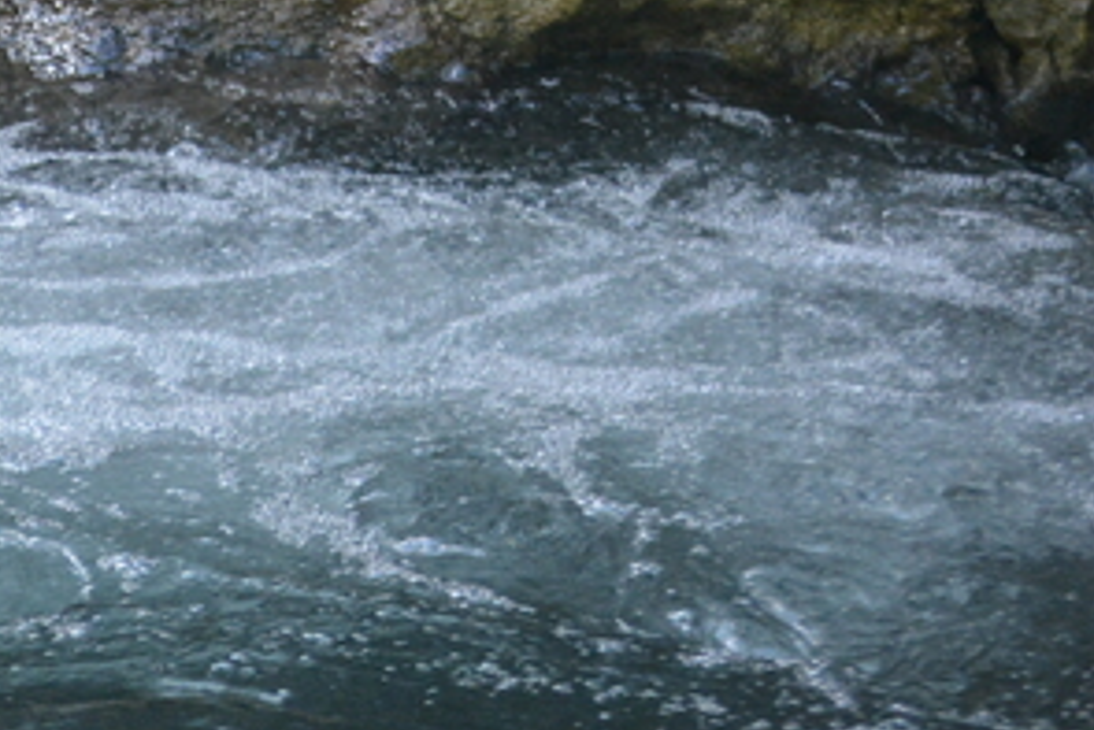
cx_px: -760
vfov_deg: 4.8
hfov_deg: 7.0
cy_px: 72
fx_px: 8718
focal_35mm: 287
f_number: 4.2
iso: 1600
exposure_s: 1/400
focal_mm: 55
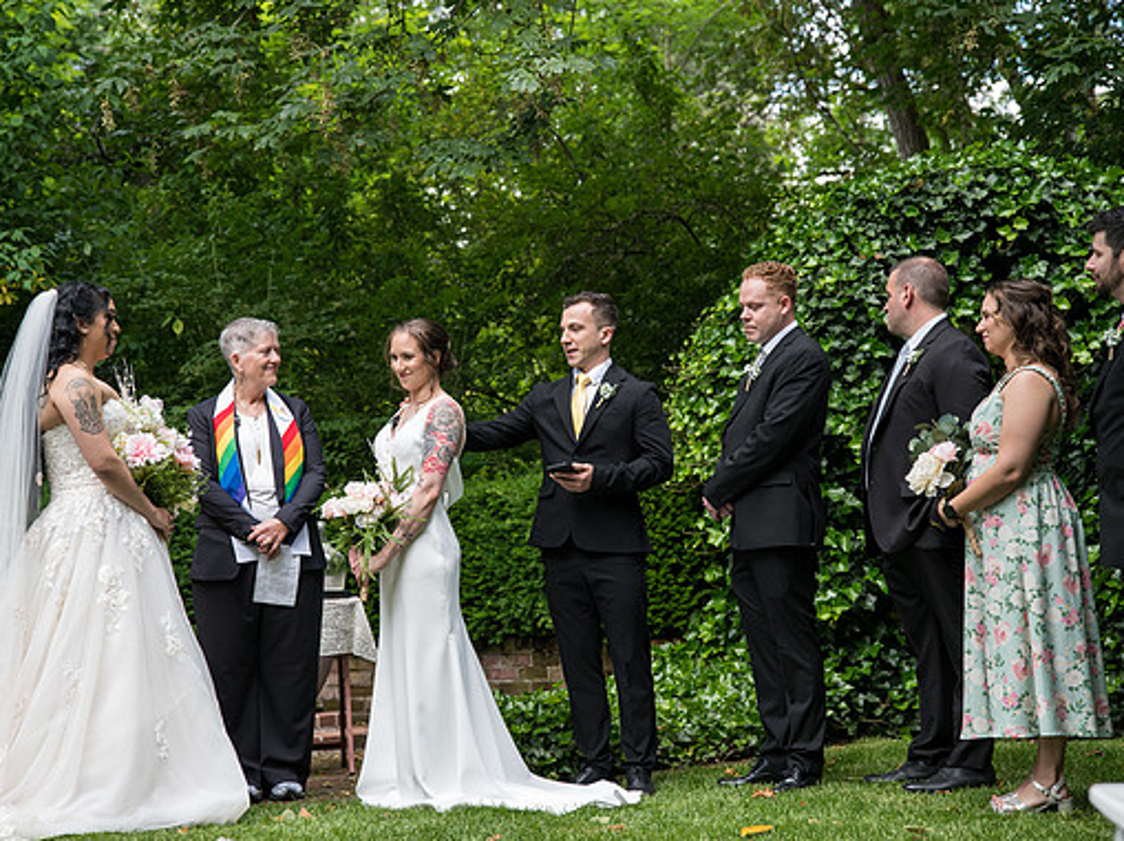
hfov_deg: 28.6
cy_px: 416
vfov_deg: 21.6
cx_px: 583
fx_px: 2206
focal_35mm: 68
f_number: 4
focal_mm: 62
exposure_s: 1/400
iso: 500
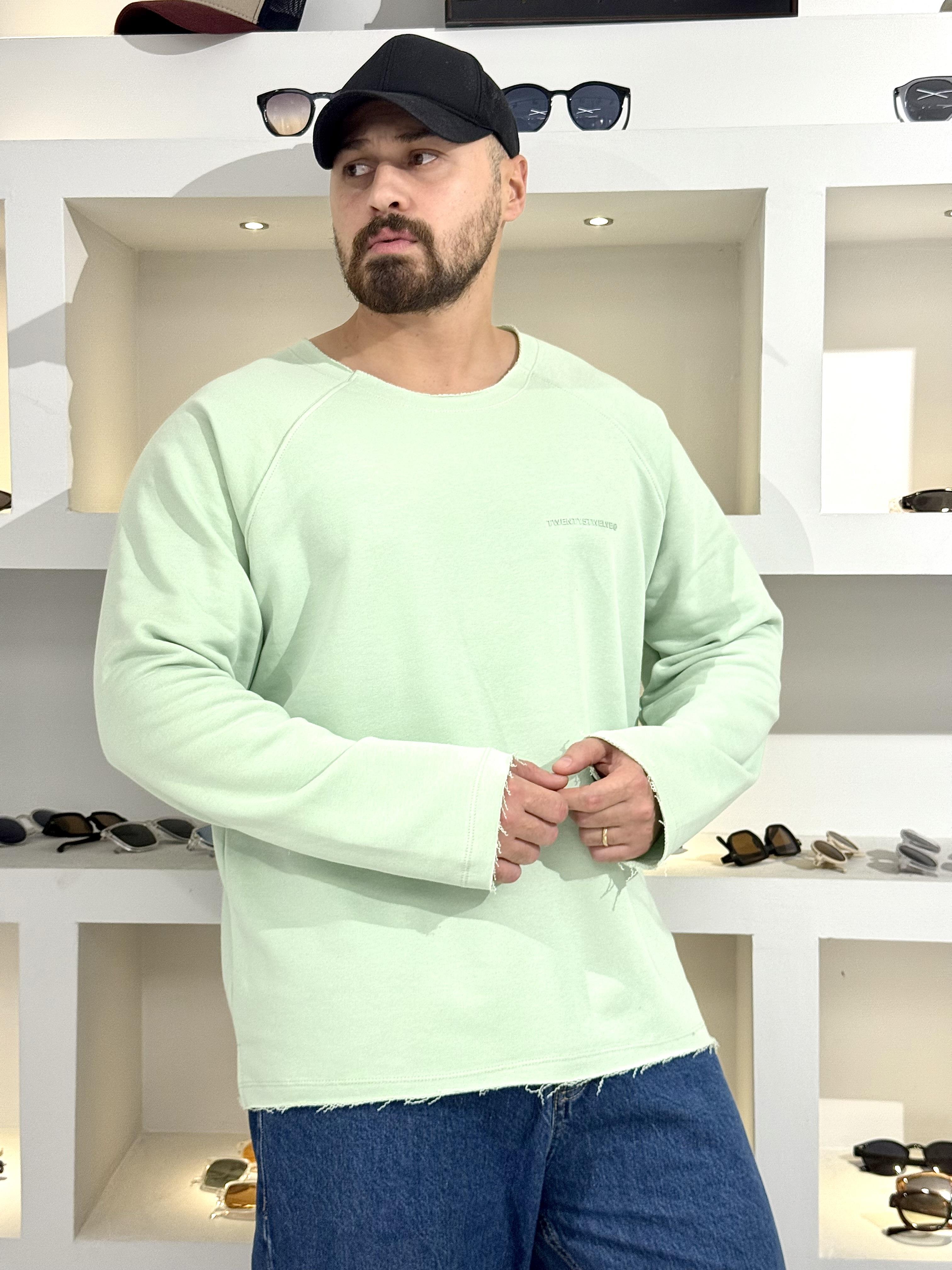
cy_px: 635
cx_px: 476
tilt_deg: -2.7
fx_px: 1760
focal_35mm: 48
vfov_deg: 39.7
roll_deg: -0.2
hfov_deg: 30.3
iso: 80
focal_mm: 6.76
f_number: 1.78
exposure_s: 1/100
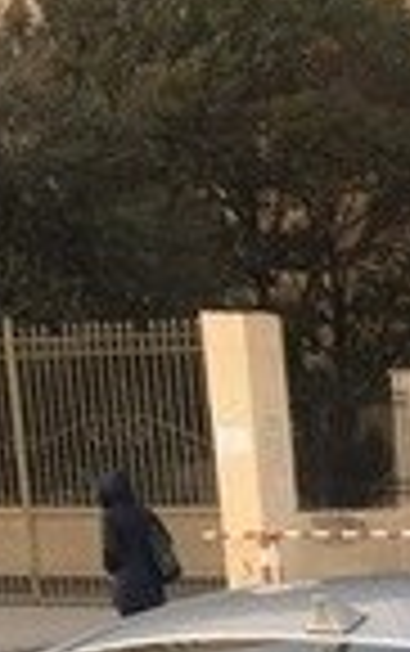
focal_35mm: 105
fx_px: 1872
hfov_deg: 11.5
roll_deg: +0.9
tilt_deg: -15.7
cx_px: 766
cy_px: 1012
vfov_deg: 17.5
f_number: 2.2
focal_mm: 4.15
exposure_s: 1/100
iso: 32
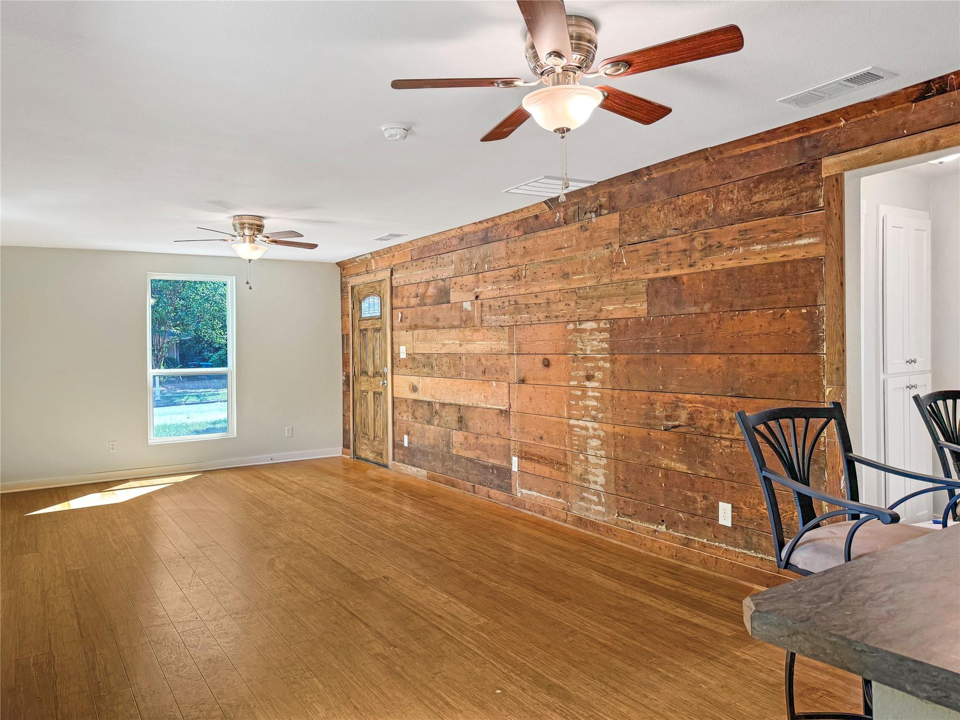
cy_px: 360
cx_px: 480
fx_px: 666
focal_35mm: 24
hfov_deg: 71.6
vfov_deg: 56.8
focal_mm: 6.76
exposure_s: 1/120
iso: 125
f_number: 1.78
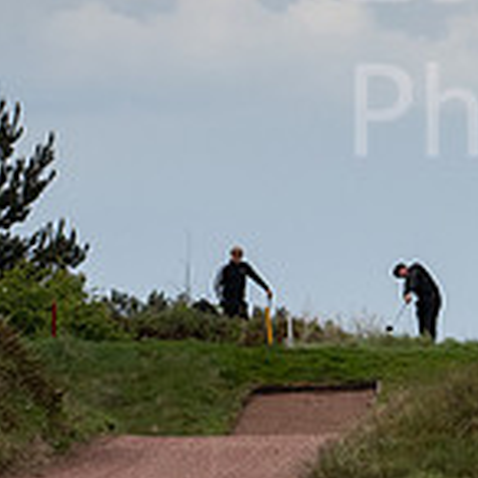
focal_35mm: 1040
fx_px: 16248
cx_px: 717
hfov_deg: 1.7
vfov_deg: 1.7
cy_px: -82
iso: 800
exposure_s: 1/3200
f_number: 5.6
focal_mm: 200
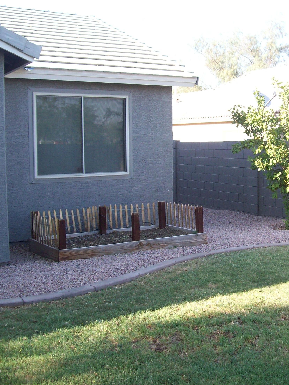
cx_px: 214
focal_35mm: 49
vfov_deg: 38.9
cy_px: 189
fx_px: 545
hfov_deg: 29.2
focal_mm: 6
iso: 80
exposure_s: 1/206
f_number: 2.7
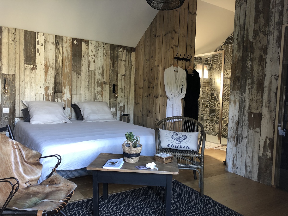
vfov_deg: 49.7
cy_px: 108
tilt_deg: -4.6
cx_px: 144
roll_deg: -1.9
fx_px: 233
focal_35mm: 28
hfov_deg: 63.4
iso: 40
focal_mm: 3.99
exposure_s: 1/20
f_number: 1.8
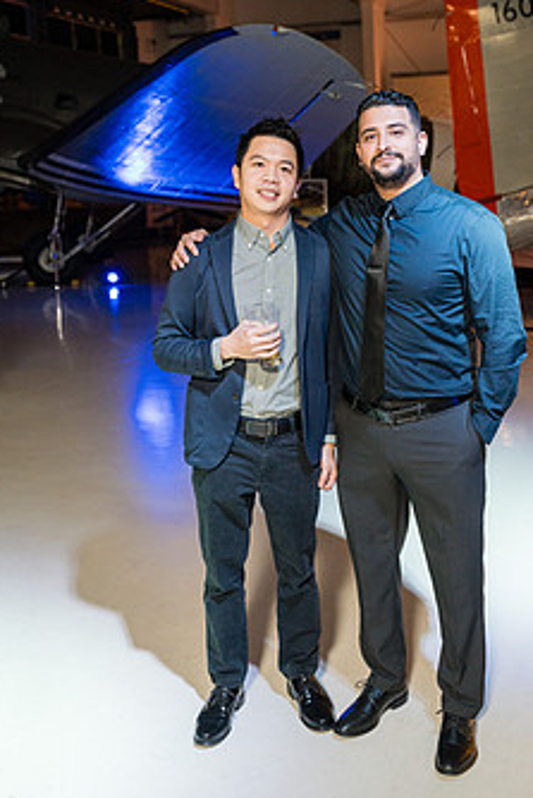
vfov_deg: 45.4
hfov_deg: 31.0
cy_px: 358
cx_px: 342
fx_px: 954
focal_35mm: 43
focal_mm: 31.9
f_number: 2.8
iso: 1600
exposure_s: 1/250
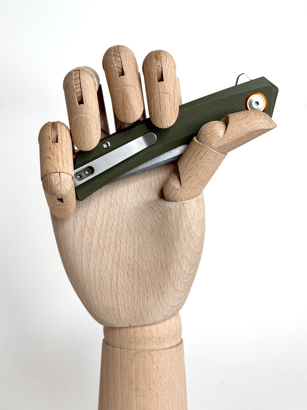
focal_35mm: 48
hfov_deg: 30.3
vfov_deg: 39.7
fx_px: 568
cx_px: 154
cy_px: 205
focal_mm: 6.76
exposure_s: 1/356
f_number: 1.78
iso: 64
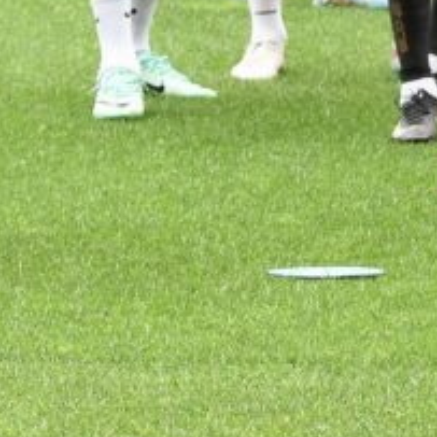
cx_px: 667
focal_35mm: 563
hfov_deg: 3.1
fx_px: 8041
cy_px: -376
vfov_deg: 3.1
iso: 1000
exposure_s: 1/320
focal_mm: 70
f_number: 4.5
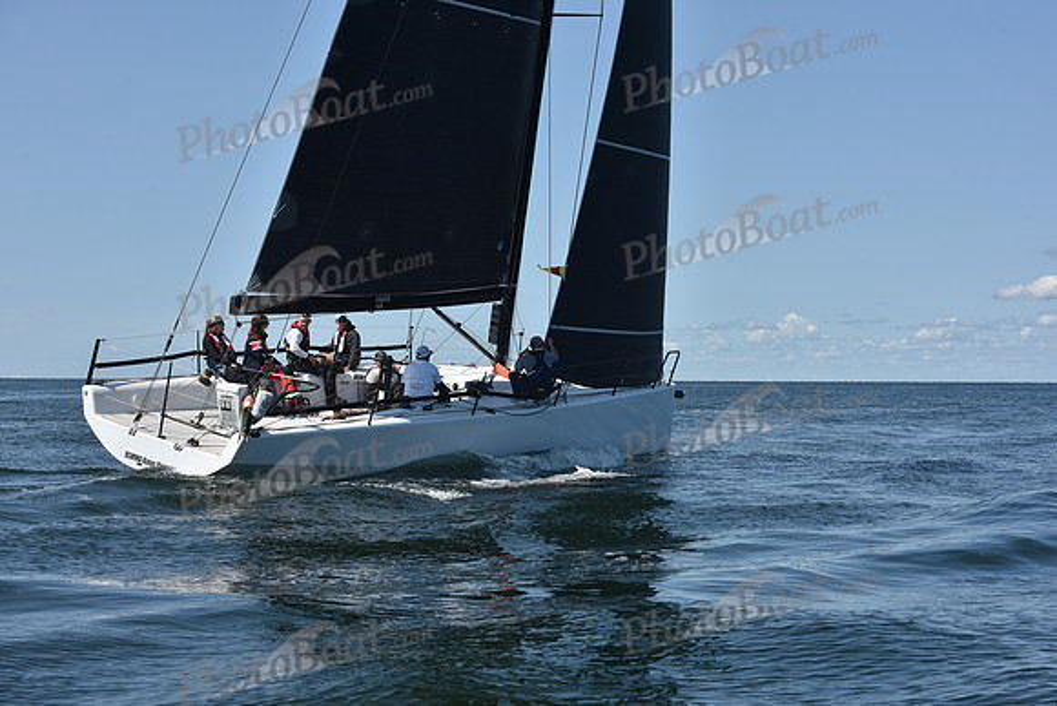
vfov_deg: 19.5
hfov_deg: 28.8
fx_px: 2056
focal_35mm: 70
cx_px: 528
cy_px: 353
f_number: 9
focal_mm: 70
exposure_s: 1/1000
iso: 250
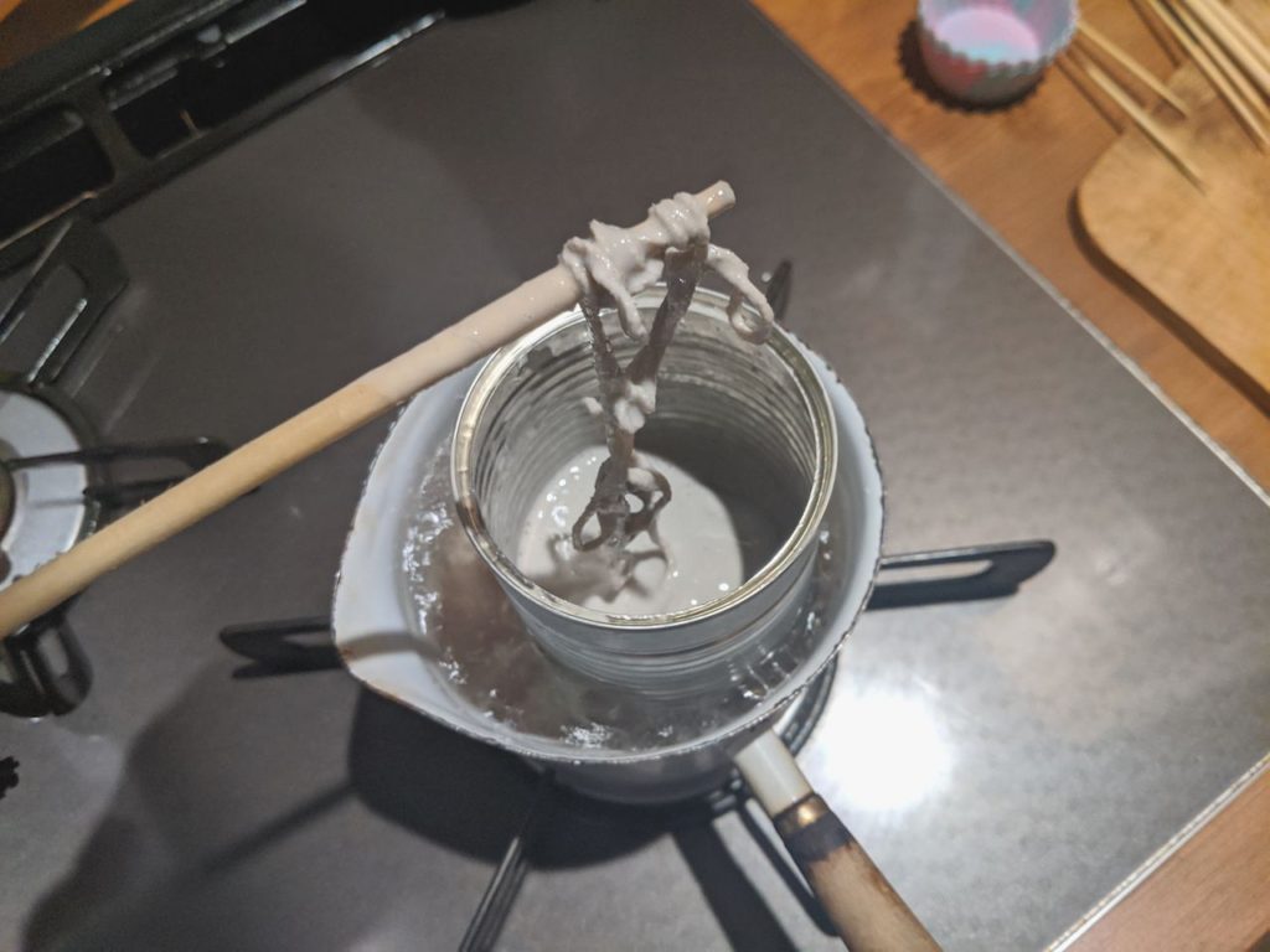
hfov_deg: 65.3
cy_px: 476
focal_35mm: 27
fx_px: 991
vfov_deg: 51.4
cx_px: 635
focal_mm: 4.44
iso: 196
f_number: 1.8
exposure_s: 1/30
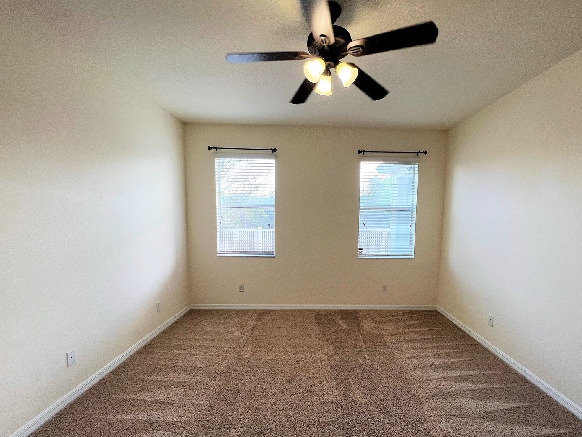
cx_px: 322
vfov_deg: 81.4
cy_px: 242
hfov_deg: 97.8
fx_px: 252
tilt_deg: -5.2
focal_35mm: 15
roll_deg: -0.8
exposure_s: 1/122
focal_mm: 1.57
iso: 80
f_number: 1.8
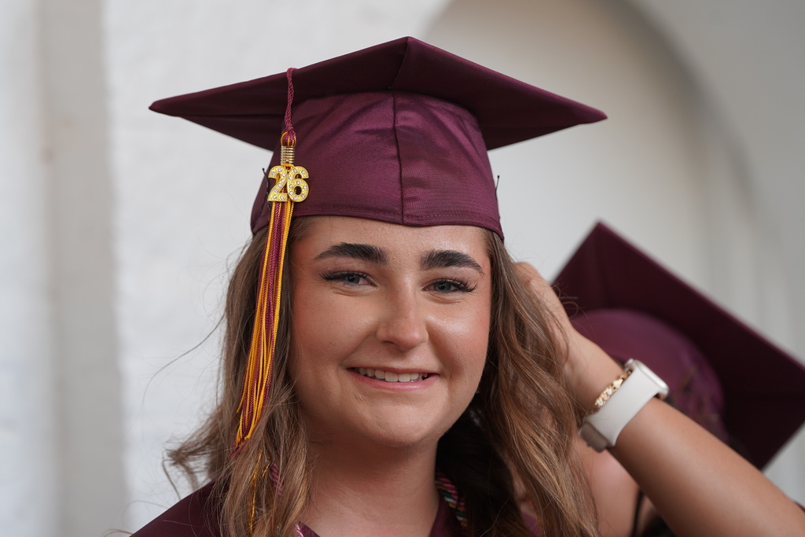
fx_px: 3735
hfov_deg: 12.3
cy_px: 268
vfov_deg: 8.2
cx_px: 402
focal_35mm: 167
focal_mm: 167
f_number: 4
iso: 400
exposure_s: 1/200
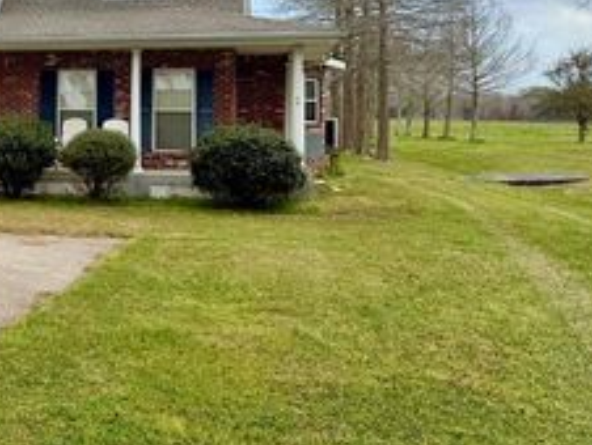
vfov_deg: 27.0
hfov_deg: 32.0
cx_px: -55
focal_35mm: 53
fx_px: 907
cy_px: 82
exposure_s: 1/3759
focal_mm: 6.76
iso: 80
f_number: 1.78
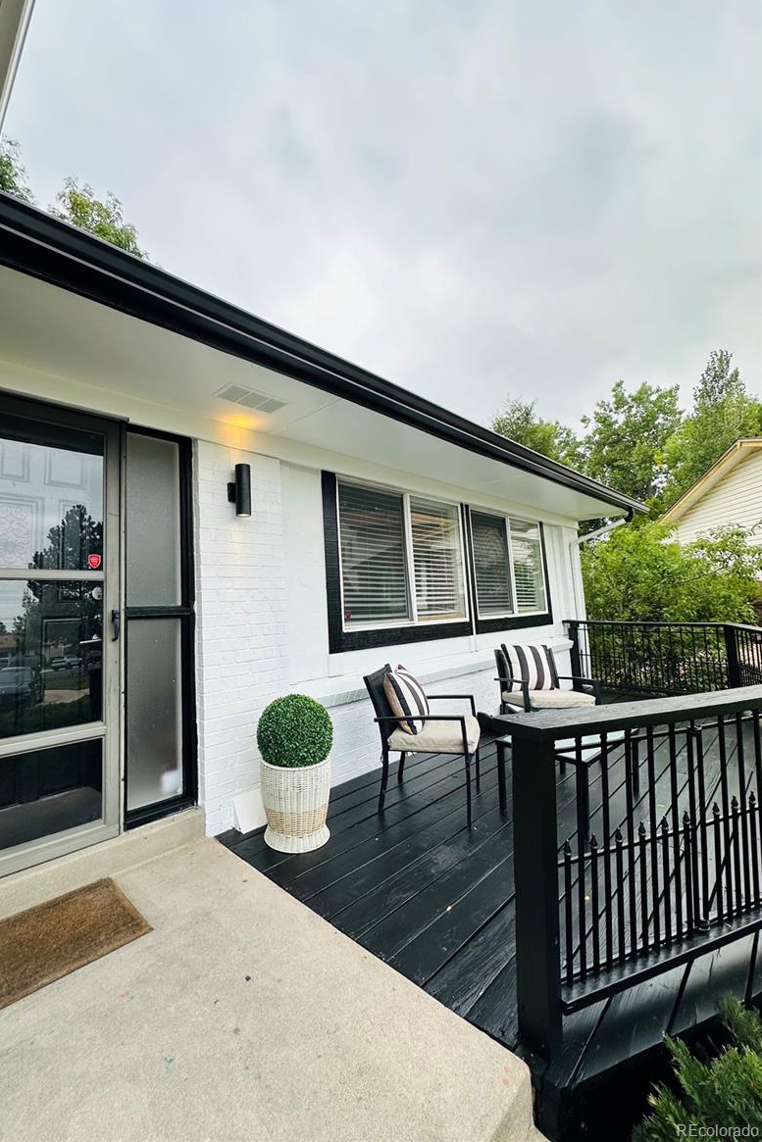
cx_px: 323
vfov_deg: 100.4
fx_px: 476
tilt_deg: +6.1
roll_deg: +1.6
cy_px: 555
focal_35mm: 15
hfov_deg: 76.8
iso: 40
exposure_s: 1/932
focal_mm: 2.22
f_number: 2.2
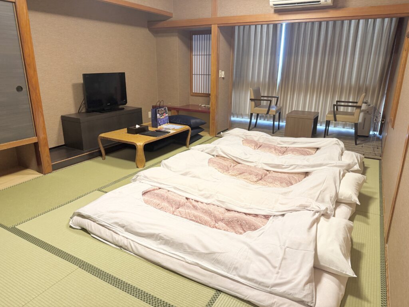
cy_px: 154
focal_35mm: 24
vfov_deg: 56.8
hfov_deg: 71.6
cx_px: 204
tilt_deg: -17.1
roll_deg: -0.6
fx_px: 284
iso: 250
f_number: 1.78
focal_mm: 6.76
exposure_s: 1/60
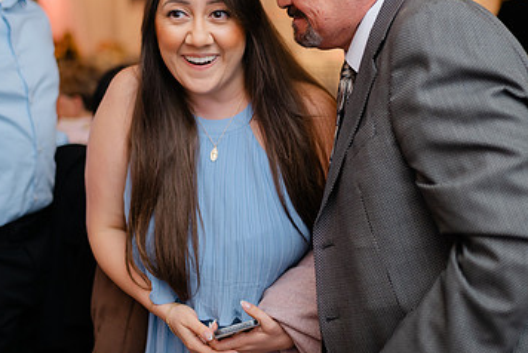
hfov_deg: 35.0
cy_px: 140
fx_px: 837
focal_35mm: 57
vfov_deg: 23.8
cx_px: 245
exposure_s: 1/160
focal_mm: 35
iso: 400
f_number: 1.4
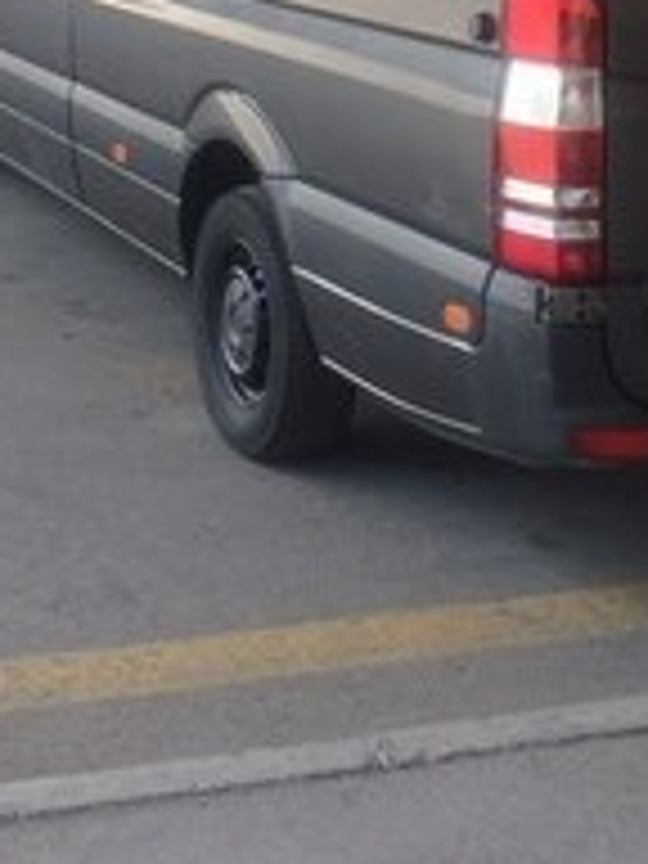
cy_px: -126
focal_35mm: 75
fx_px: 1872
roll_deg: -3.2
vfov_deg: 24.0
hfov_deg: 19.6
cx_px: 346
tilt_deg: -5.5
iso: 32
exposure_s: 1/243
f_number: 2.2
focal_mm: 4.15
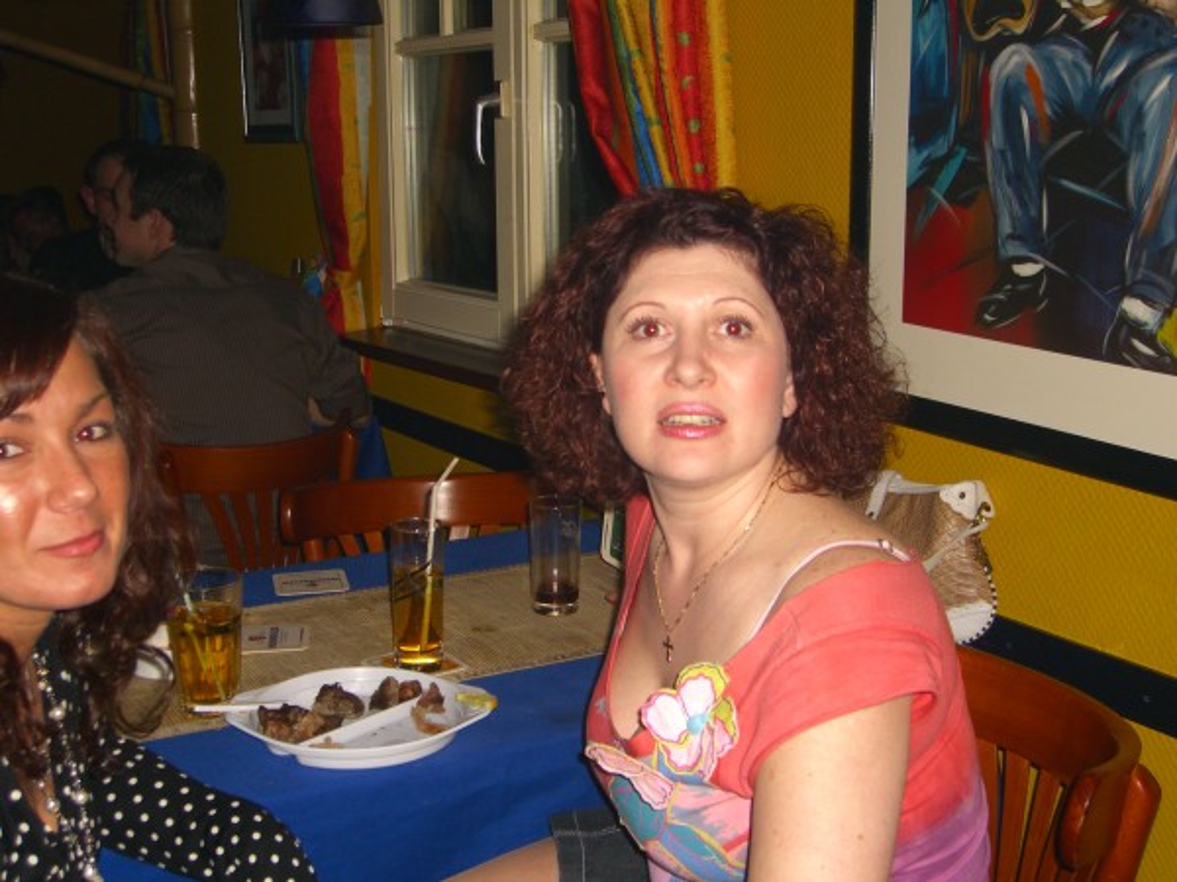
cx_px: 588
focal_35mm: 46
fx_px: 1564
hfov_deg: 41.2
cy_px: 441
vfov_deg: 31.5
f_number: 3.1
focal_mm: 9.5
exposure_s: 1/60
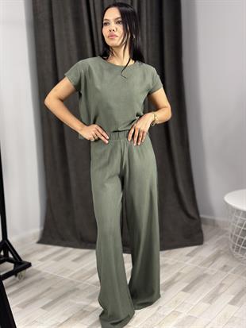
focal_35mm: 48
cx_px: 123
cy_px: 164
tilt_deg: -11.0
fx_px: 455
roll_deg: +2.1
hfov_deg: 30.3
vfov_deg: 39.6
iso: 160
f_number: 1.78
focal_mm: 6.86
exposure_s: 1/100
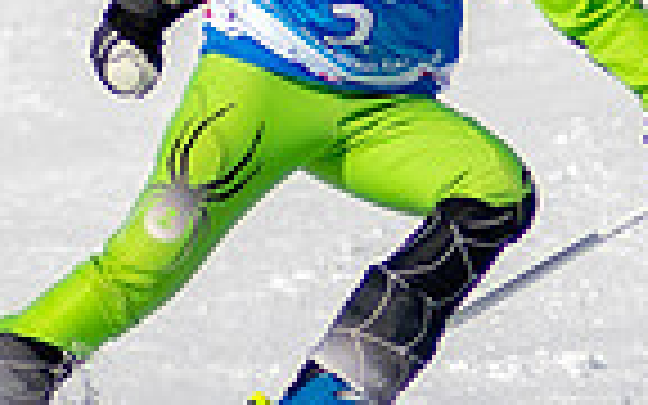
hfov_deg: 0.7
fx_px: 49907
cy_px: 159
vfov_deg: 0.5
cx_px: 321
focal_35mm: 2826
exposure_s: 1/6400
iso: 100
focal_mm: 300
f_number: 2.8
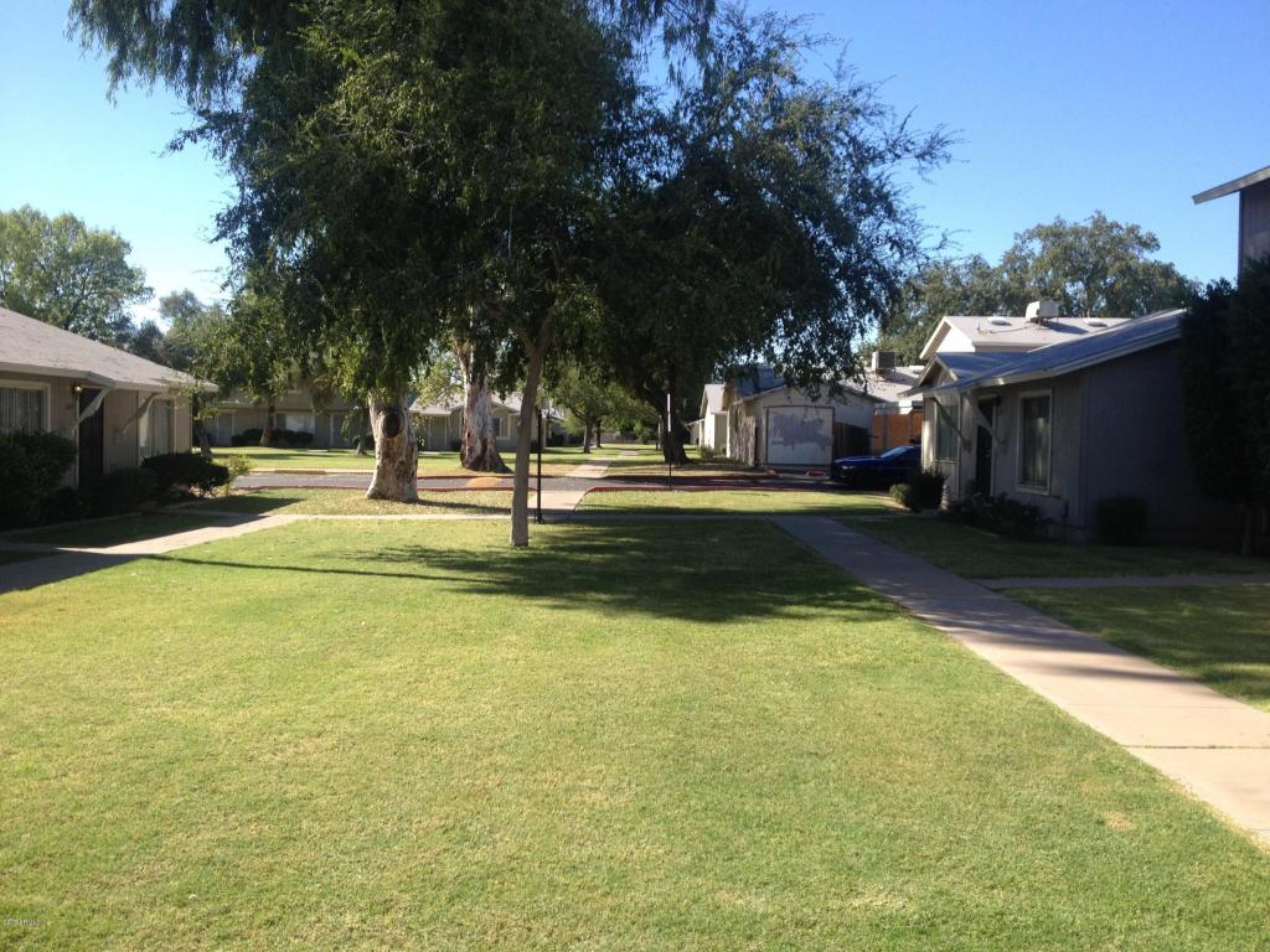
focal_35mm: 35
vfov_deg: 40.7
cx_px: 635
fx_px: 1284
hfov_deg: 52.6
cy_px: 476
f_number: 2.4
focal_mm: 4.28
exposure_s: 1/890
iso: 50
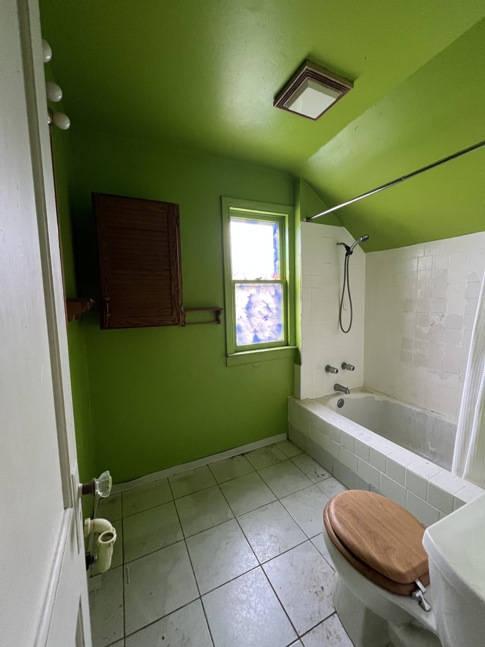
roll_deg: -0.3
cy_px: 324
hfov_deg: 89.9
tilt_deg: -5.1
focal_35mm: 13
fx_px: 243
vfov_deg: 106.2
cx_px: 242
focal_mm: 1.57
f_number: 1.8
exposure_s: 1/86
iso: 250
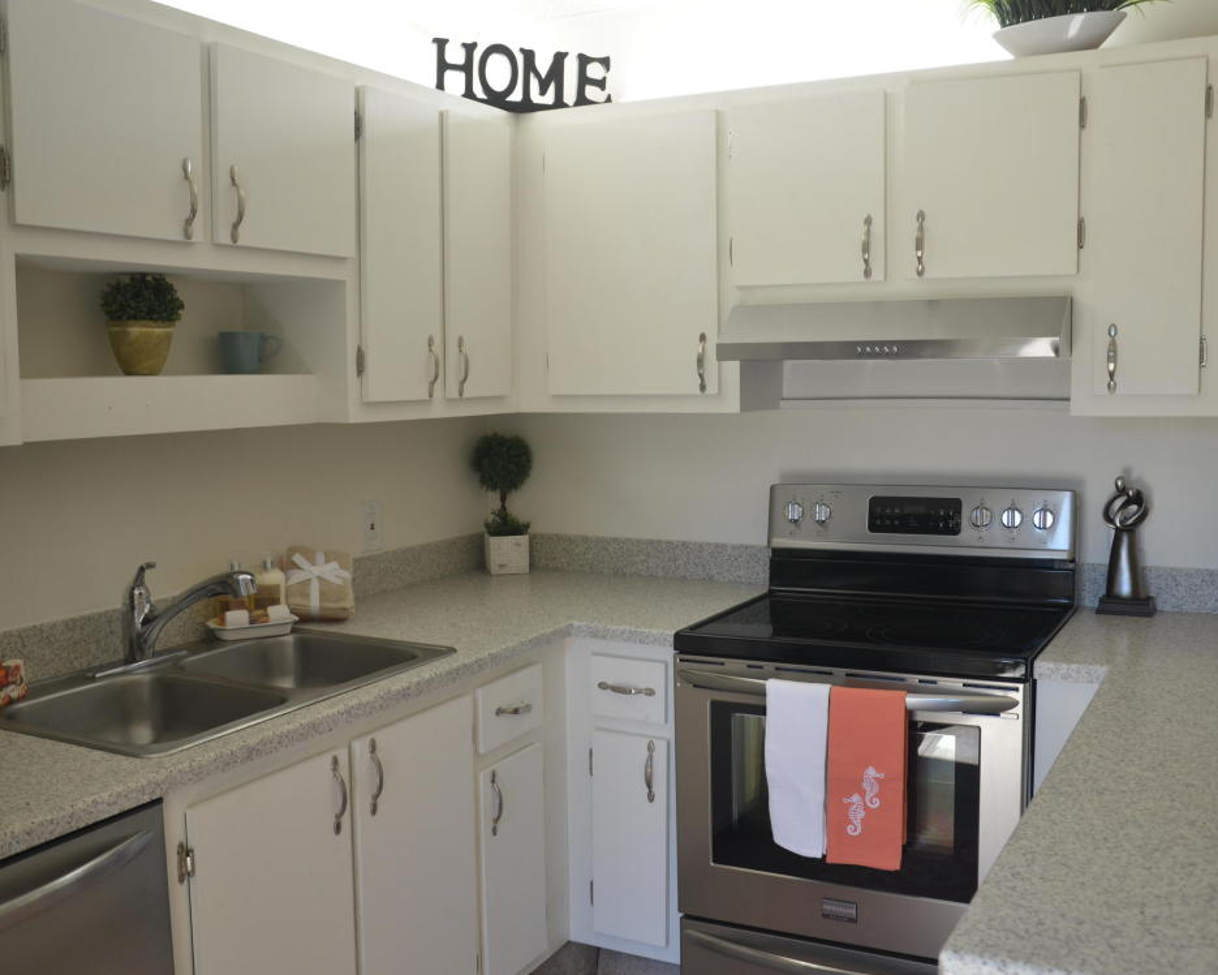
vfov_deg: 40.6
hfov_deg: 49.6
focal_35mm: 37
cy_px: 490
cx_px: 609
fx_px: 1319
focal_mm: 21
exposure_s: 1/60
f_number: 4
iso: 400
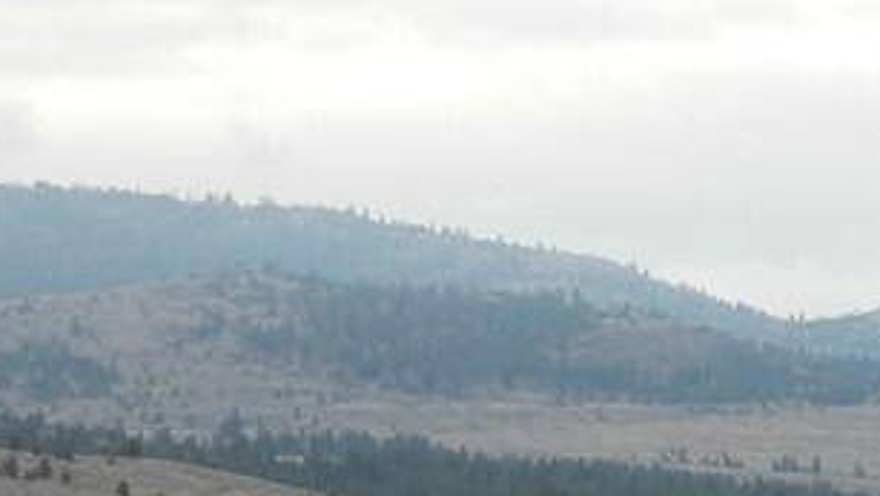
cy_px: 797
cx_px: 1427
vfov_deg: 5.2
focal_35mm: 233
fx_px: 5439
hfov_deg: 9.0
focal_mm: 7.3
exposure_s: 1/160
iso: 80
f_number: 3.5
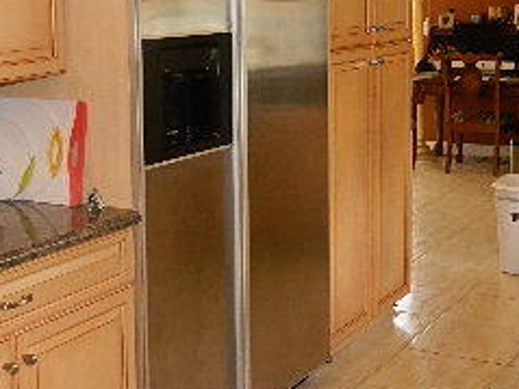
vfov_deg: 21.7
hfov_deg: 29.0
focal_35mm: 67
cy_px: 89
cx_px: 252
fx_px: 1004
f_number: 3.1
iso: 200
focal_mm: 4.5
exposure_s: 1/30
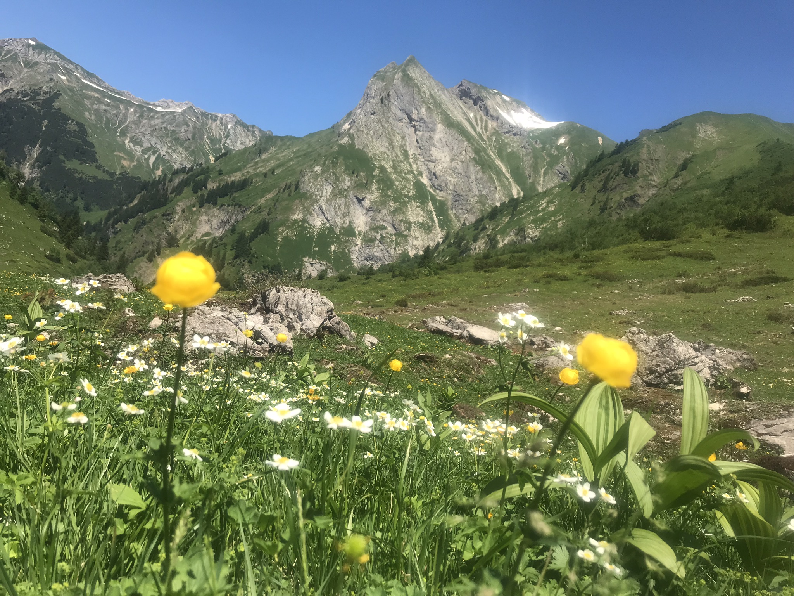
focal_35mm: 28
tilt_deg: +1.7
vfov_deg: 49.7
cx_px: 397
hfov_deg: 63.4
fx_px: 642
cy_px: 298
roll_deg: -15.8
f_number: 1.8
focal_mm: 3.99
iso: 20
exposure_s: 1/2083
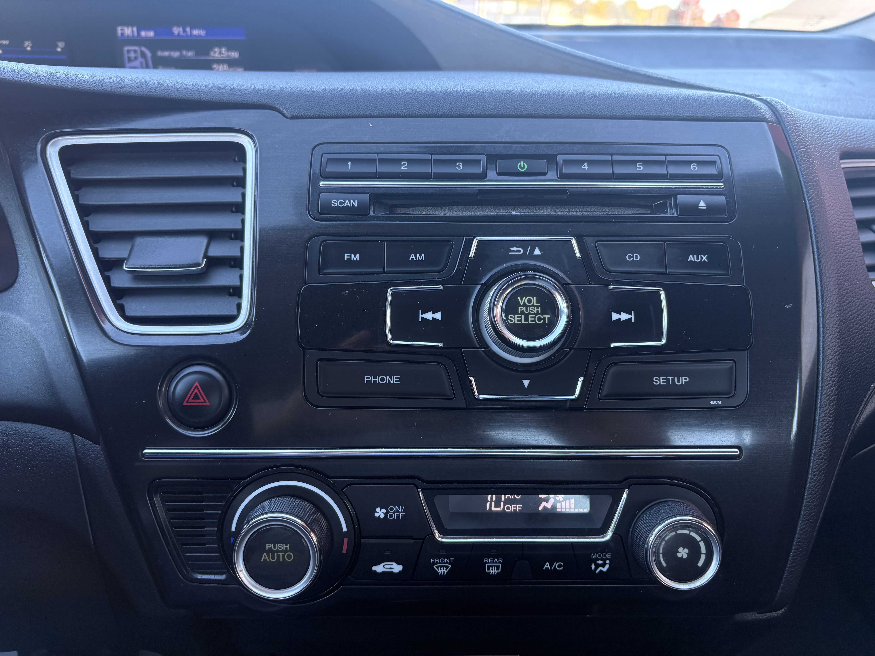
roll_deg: -3.3
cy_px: 328
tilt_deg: -22.8
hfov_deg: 67.3
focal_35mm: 26
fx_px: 657
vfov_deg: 53.1
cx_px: 438
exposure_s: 1/70
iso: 125
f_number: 1.6
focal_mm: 5.96
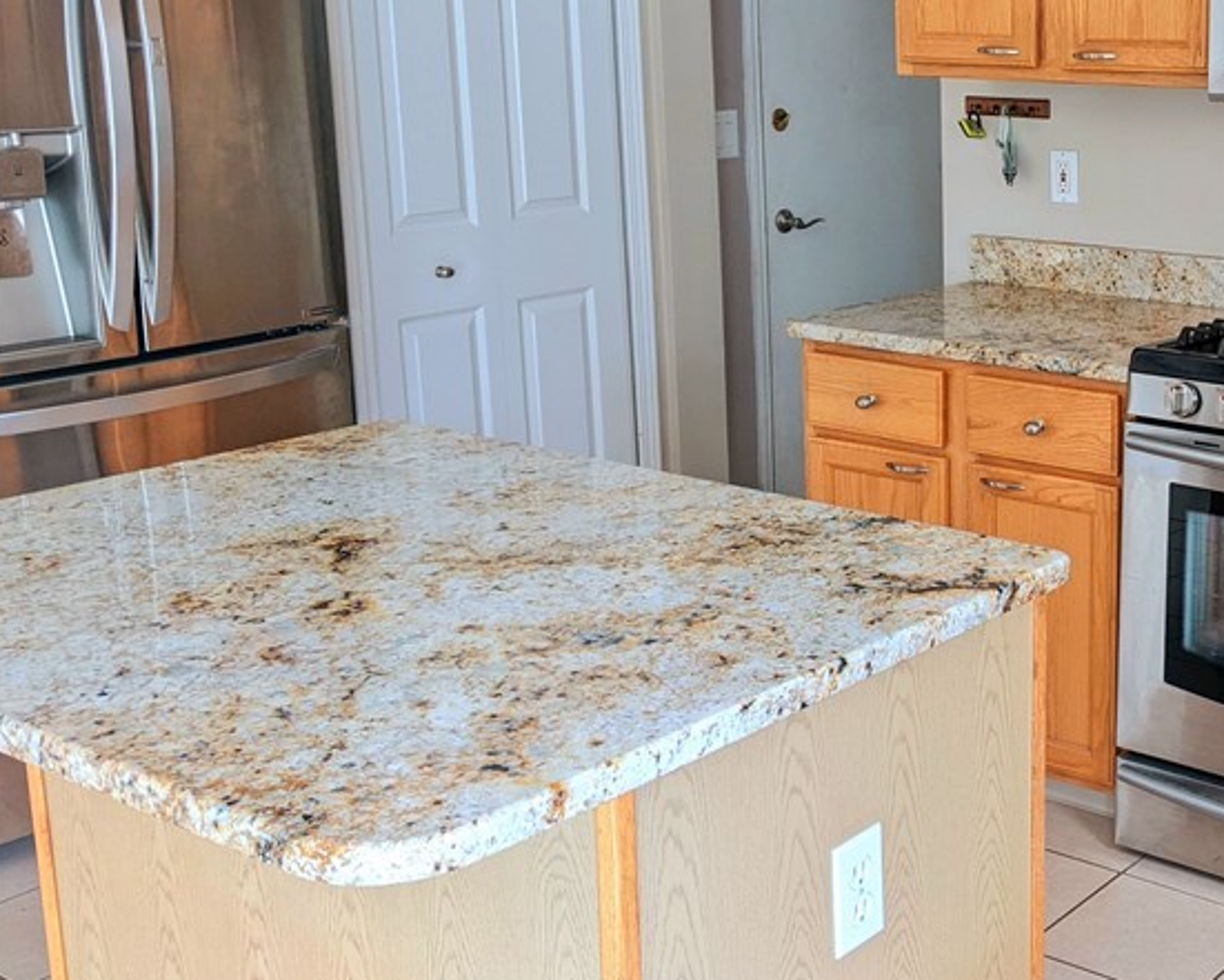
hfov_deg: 35.5
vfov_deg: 30.7
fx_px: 1775
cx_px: 1128
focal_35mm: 49
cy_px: 373
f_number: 1.8
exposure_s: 1/30
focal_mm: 4.44
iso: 48
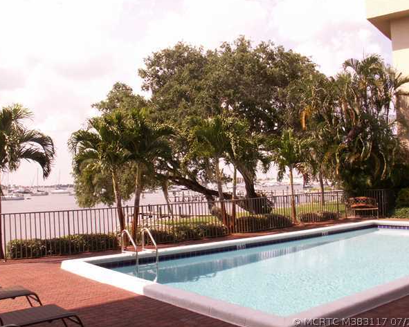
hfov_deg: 49.1
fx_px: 448
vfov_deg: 40.1
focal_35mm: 37
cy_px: 163
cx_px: 212
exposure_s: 1/160
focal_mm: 5.86
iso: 50
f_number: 6.3
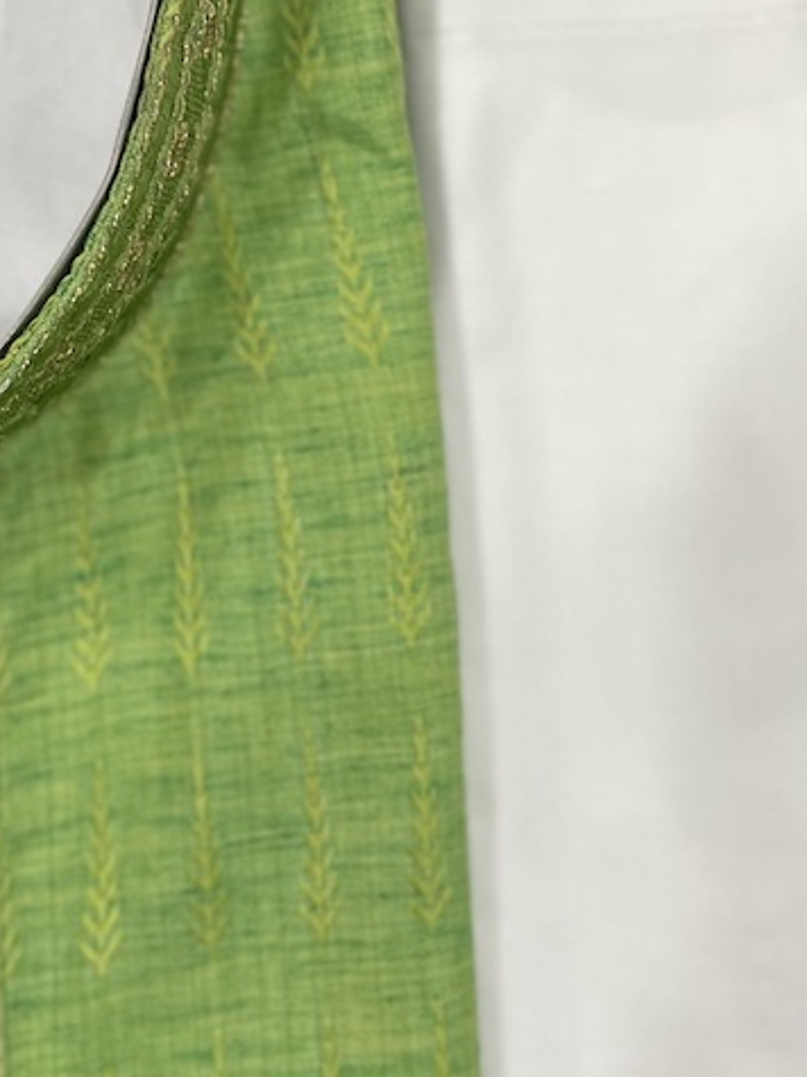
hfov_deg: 20.0
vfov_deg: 26.5
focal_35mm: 73
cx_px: 220
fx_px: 2270
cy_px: 357
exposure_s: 1/50
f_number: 1.6
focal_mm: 4.2
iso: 80
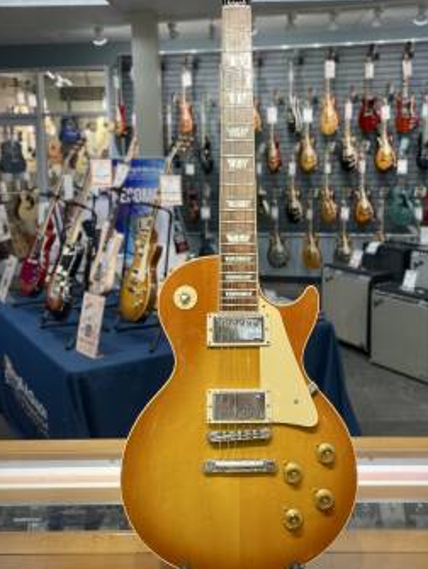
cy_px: 255
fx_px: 510
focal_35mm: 31
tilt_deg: -6.6
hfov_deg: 45.5
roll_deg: +2.2
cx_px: 236
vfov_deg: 58.2
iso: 80
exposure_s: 1/120
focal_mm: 4.2
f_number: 1.6
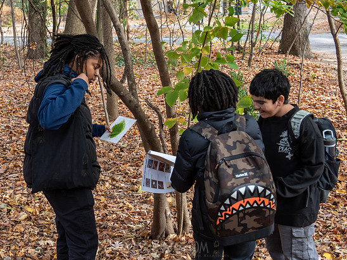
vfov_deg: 24.4
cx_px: 111
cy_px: 128
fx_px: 601
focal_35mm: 60
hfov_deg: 31.9
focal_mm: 42
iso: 400
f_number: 4.5
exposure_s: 1/125
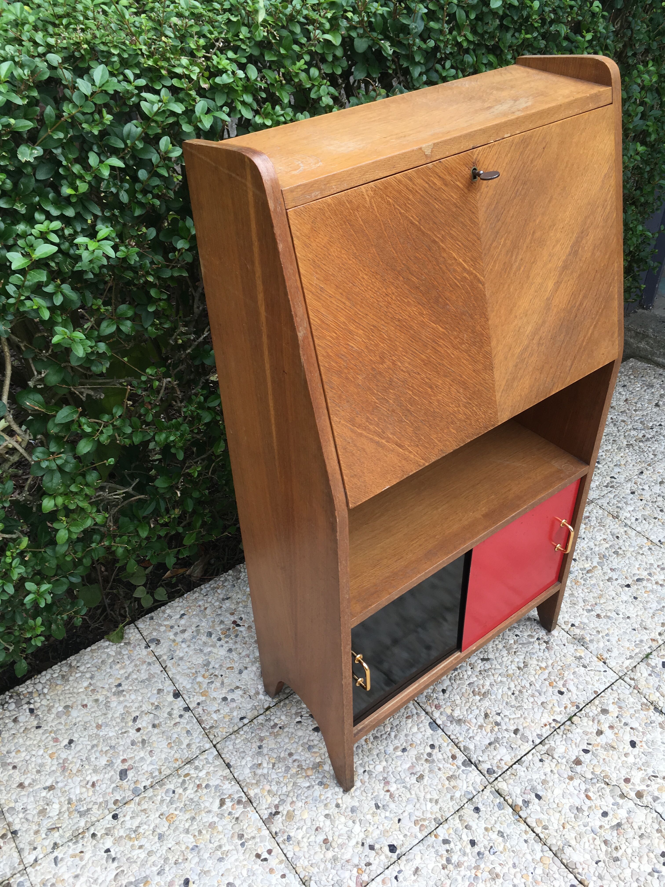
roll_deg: +1.8
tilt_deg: -39.5
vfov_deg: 61.7
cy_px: 444
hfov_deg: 48.2
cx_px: 332
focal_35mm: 29
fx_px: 743
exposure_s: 1/100
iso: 25
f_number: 2.2
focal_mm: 4.15
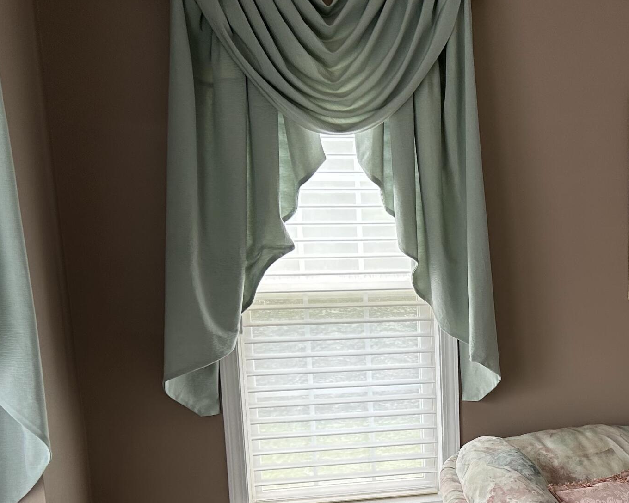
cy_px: 457
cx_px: 529
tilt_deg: -14.2
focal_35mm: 56
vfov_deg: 26.2
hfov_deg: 32.4
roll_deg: +0.4
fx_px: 1042
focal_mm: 5.7
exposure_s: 1/121
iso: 80
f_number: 1.5
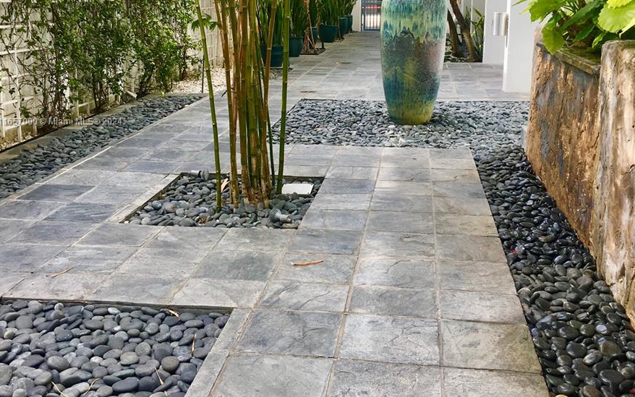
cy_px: 122
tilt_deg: -9.9
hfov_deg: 47.2
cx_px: 315
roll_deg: -1.2
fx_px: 727
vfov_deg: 30.3
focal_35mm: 42
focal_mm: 4.15
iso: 25
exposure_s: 1/353
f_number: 2.2
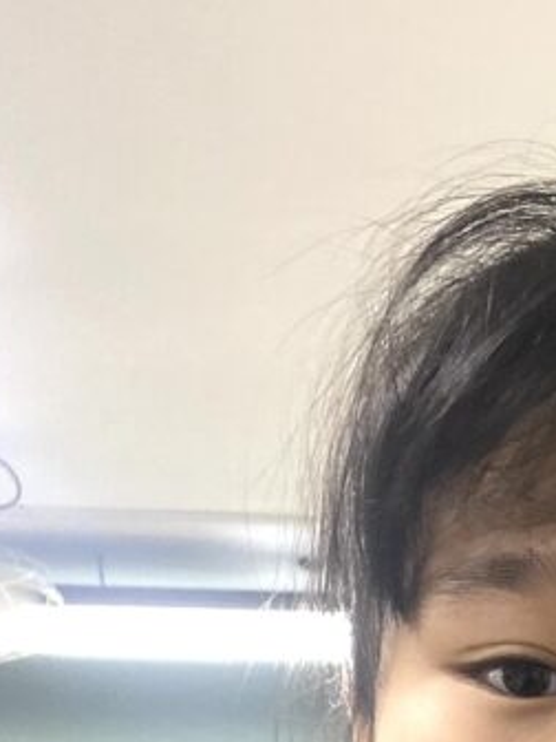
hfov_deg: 13.6
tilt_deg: -2.6
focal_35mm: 103
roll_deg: -1.5
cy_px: 1437
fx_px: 2206
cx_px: 796
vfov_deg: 15.6
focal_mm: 4.25
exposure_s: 1/100
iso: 100
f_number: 1.8
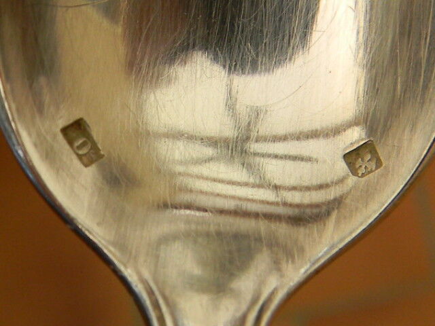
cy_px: 163
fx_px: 352
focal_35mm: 28
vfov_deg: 49.7
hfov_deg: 63.4
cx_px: 218
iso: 80
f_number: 3.5
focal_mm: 5
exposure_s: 1/570
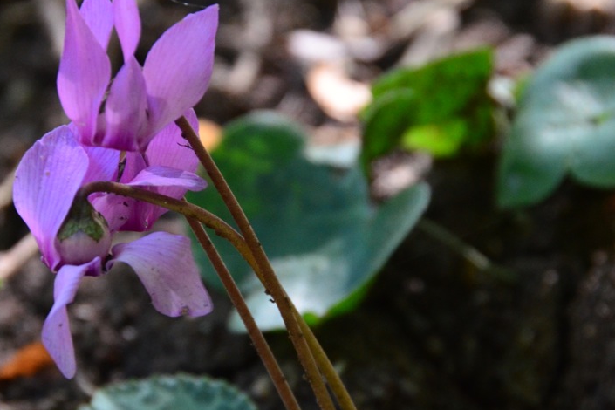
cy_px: 212
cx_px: 161
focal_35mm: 408
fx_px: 6969
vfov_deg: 3.4
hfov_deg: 5.1
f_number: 8
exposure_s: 1/60
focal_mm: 150
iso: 1600
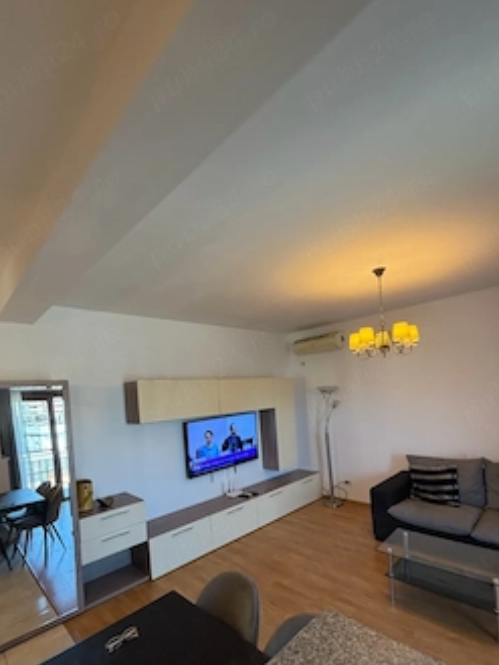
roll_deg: +4.4
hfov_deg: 74.8
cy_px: 398
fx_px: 327
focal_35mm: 17
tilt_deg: +0.7
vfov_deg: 89.9
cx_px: 253
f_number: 2.2
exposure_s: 1/50
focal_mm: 2.22
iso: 200
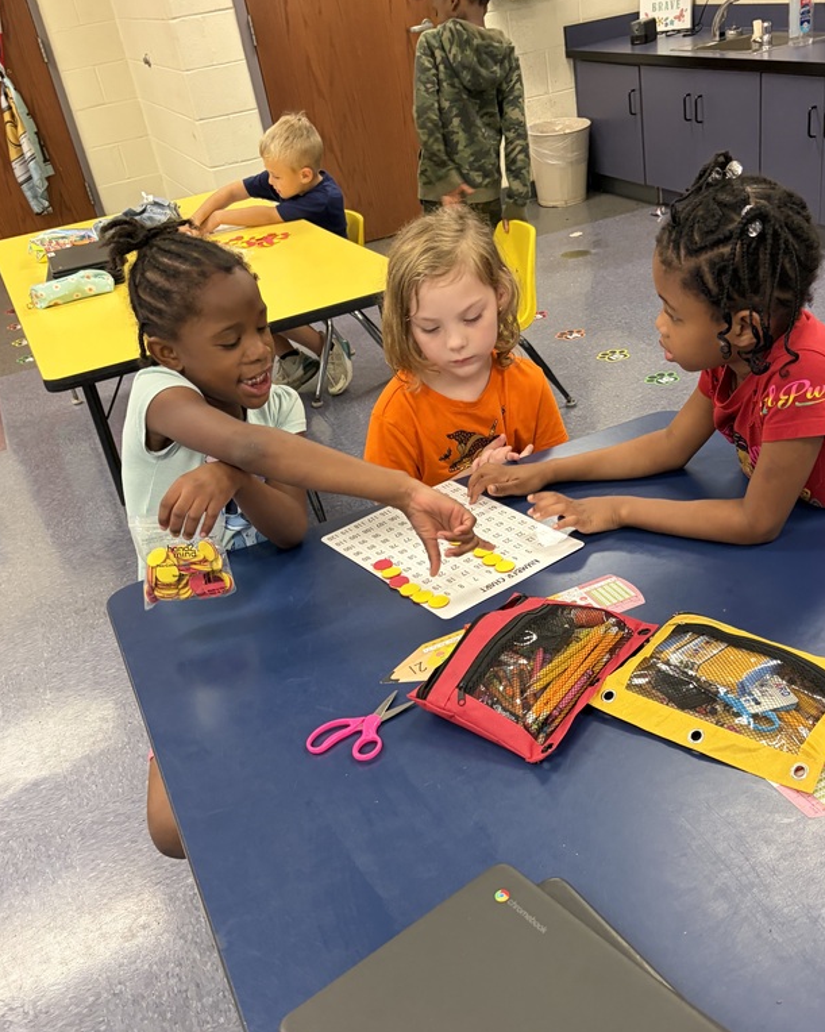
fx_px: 1038
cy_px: 619
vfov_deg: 52.5
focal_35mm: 34
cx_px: 471
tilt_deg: -32.8
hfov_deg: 43.2
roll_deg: +10.9
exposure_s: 1/60
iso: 250
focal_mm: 5.96
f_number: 1.6
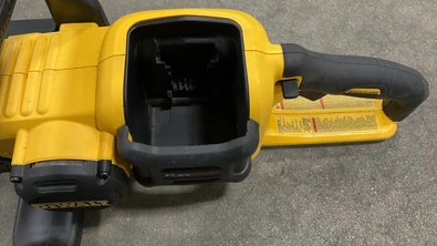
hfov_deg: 61.0
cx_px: 220
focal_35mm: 32
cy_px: 86
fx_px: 371
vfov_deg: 36.4
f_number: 1.8
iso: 250
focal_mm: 3
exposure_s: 1/40
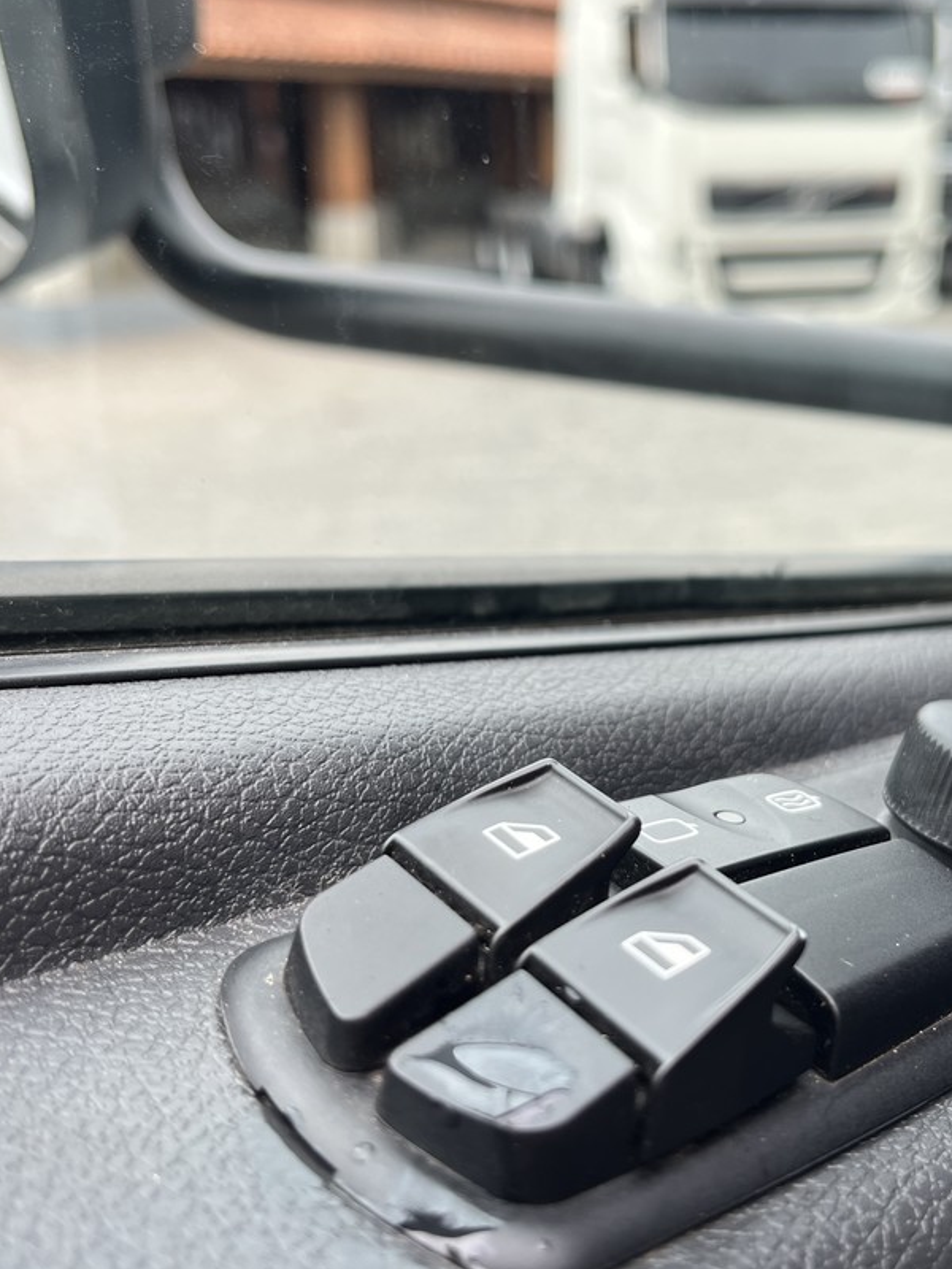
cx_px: 624
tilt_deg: -17.8
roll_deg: +0.7
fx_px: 1357
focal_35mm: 37
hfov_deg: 38.3
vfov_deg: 50.1
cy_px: 633
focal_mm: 5.1
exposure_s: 1/238
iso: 40
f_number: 1.6
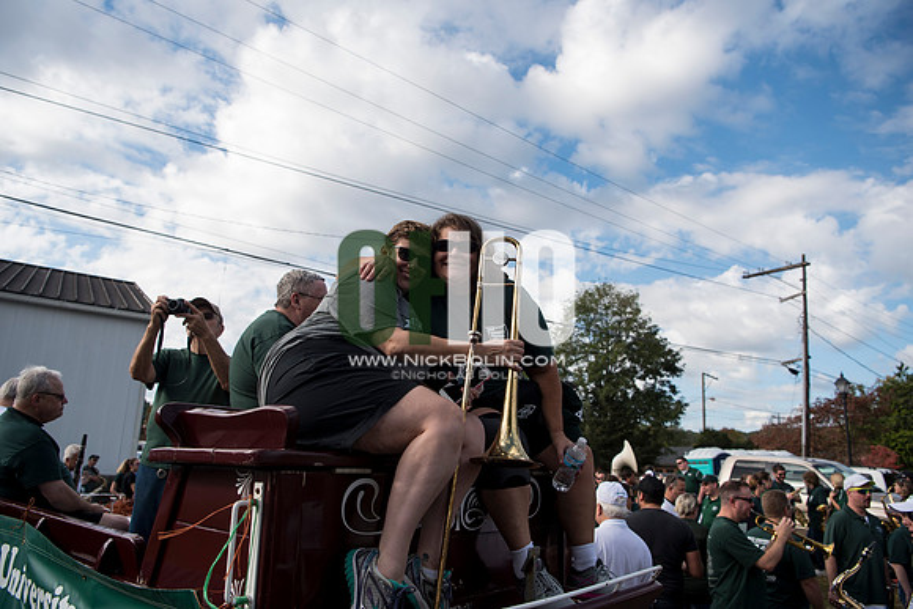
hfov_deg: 73.7
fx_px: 609
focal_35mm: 24
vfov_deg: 53.2
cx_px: 456
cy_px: 304
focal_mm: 24
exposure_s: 1/1250
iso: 250
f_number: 4.5
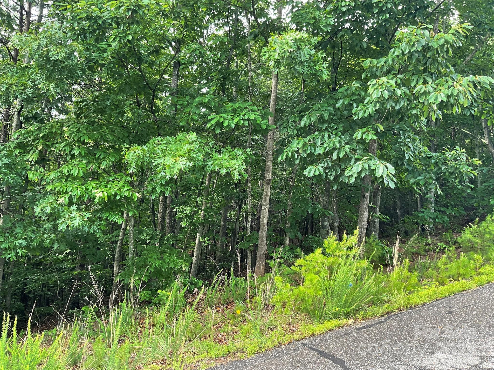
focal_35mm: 29
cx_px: 247
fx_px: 414
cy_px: 185
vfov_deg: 48.2
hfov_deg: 61.7
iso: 40
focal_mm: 3
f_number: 1.8
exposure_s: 1/120
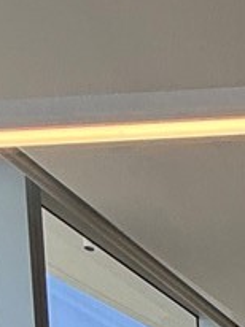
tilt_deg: -5.9
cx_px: 690
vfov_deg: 10.8
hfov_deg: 10.4
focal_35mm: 109
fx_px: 1031
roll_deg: -0.9
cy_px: 1022
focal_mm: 2.22
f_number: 2.2
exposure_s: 1/239
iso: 64
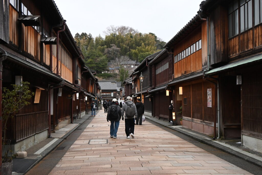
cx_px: 131
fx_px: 300
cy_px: 88
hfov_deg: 47.1
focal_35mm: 41
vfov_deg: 32.5
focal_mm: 27.5
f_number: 4.5
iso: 720
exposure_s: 1/125
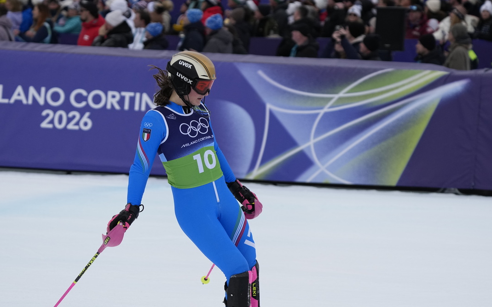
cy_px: 191
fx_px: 3580
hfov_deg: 7.9
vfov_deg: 4.9
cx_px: 221
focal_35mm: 267
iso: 1000
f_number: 6.3
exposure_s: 1/2500
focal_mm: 200
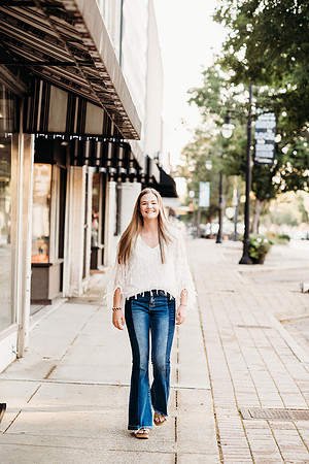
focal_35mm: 85
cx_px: 154
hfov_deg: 16.1
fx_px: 1094
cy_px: 232
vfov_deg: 23.9
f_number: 2.8
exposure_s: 1/200
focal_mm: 85
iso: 200
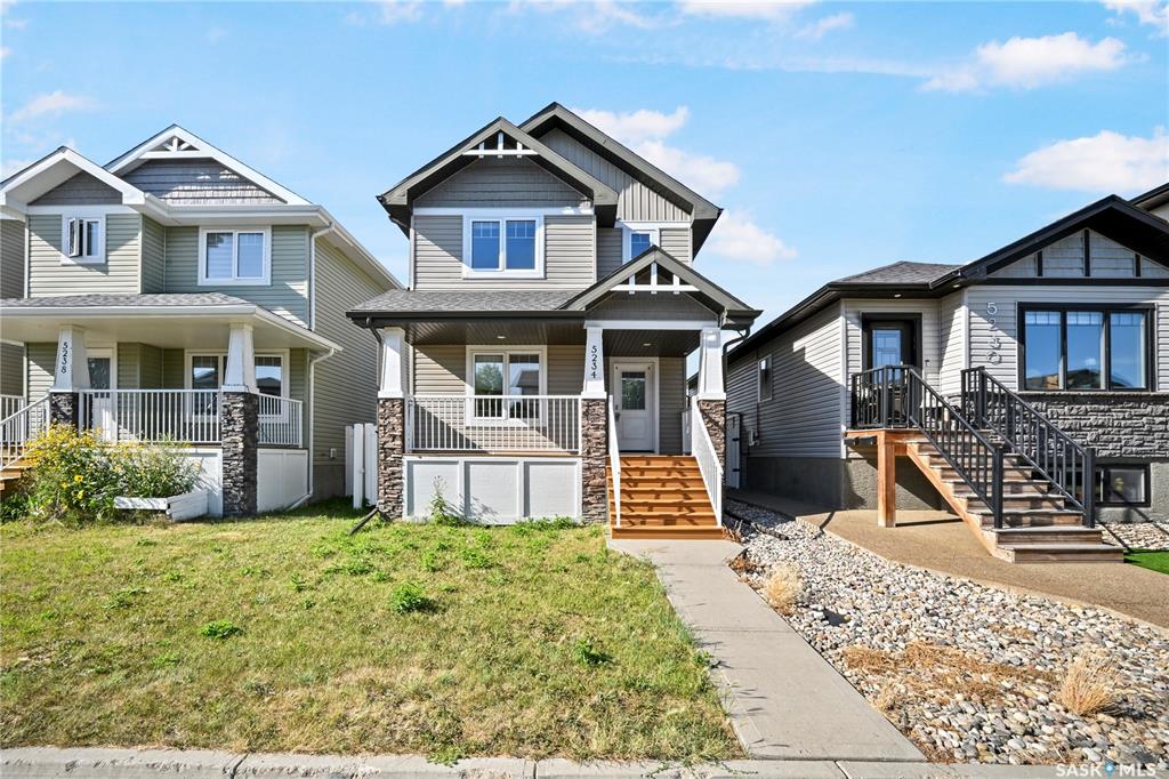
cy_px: 390
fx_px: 438
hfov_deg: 106.3
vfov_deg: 83.2
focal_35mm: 14
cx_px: 584
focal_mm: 9
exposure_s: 1/50
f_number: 16
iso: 320
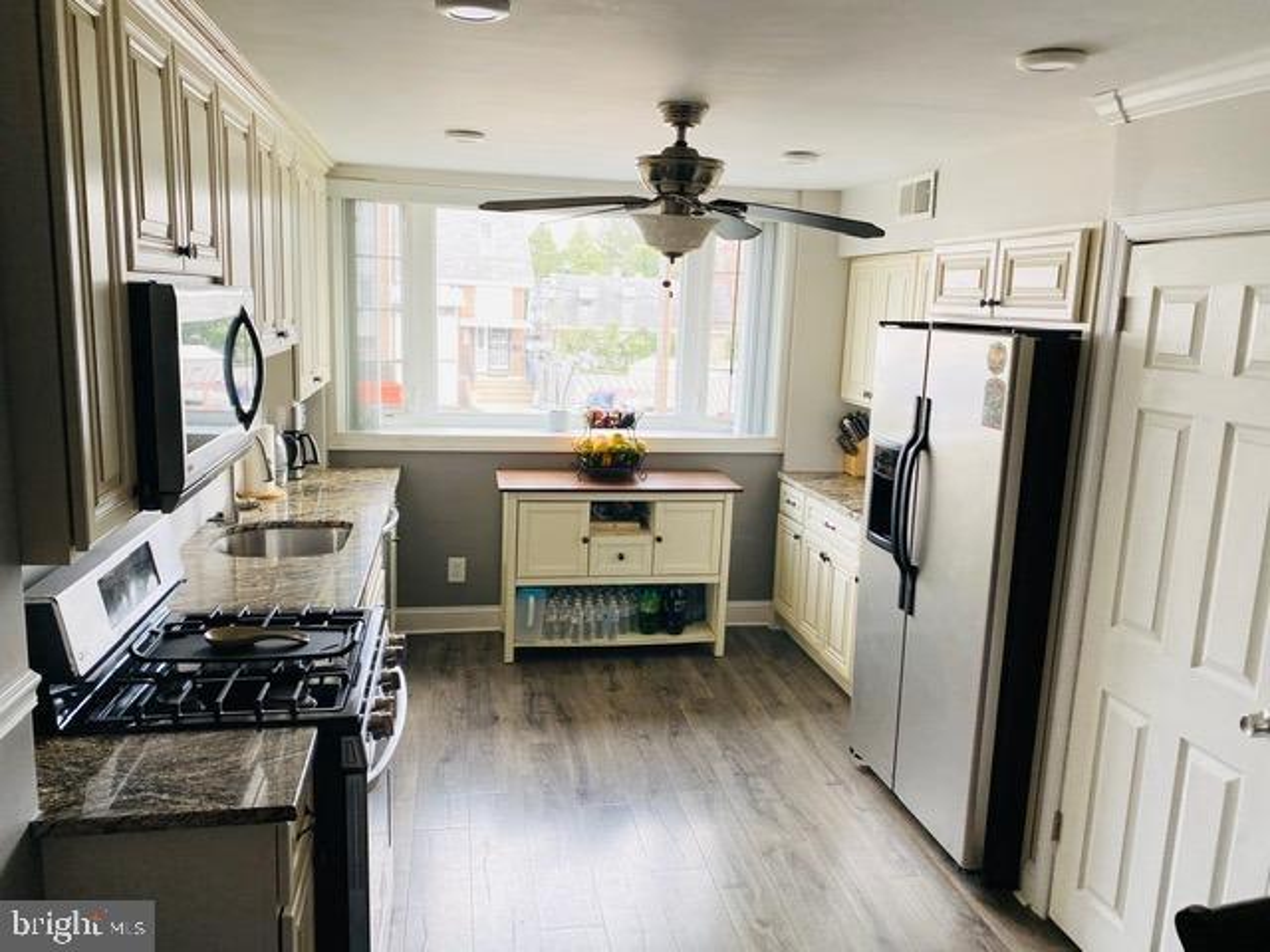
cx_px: 635
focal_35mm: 26
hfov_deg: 67.3
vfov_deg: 53.1
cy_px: 476
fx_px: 954
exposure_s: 1/104
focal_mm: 4.25
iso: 125
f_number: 1.8
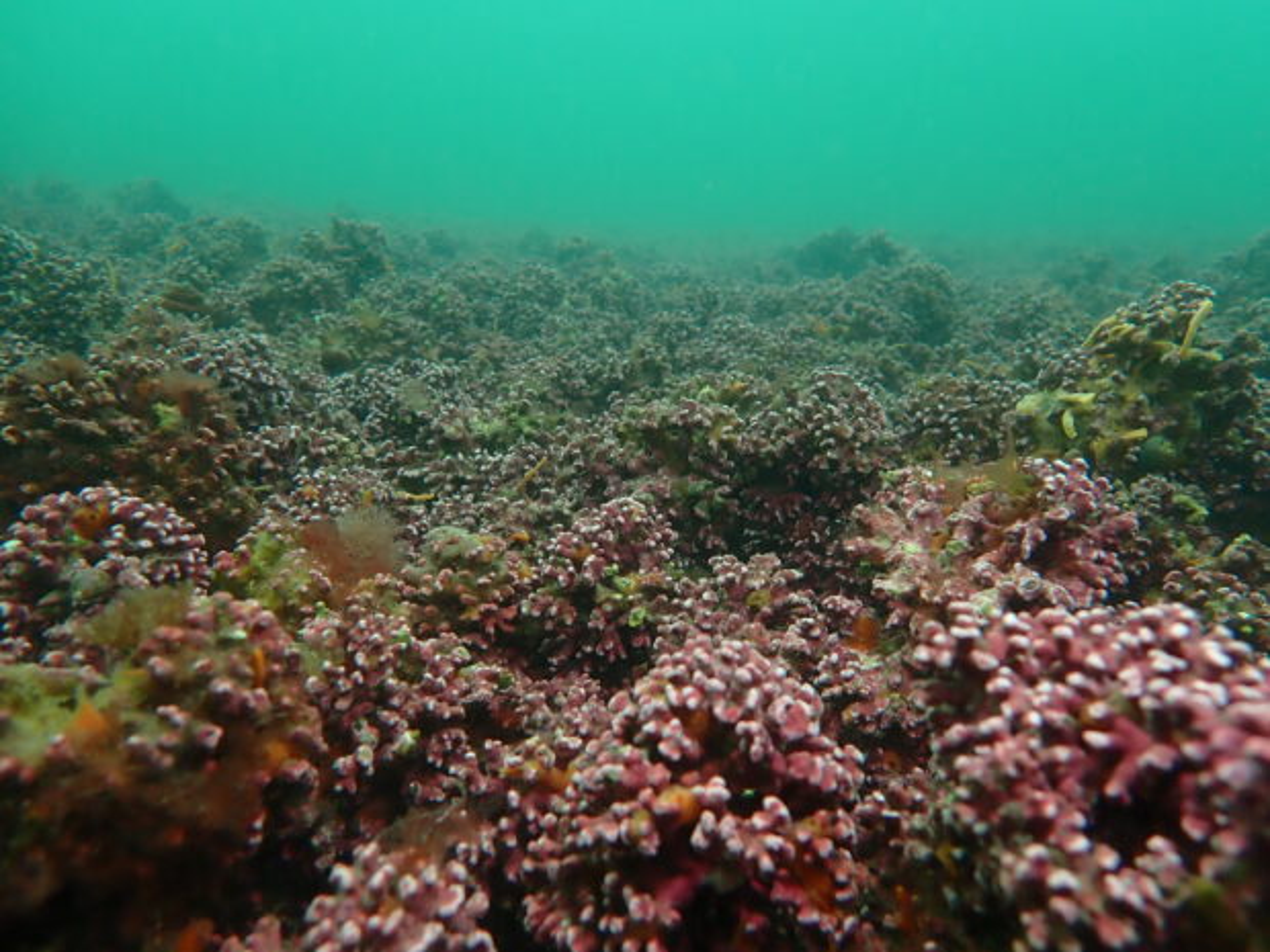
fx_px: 917
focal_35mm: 25
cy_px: 476
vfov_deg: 54.9
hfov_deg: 69.4
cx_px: 635
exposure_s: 1/200
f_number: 2.8
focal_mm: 4.5
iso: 100
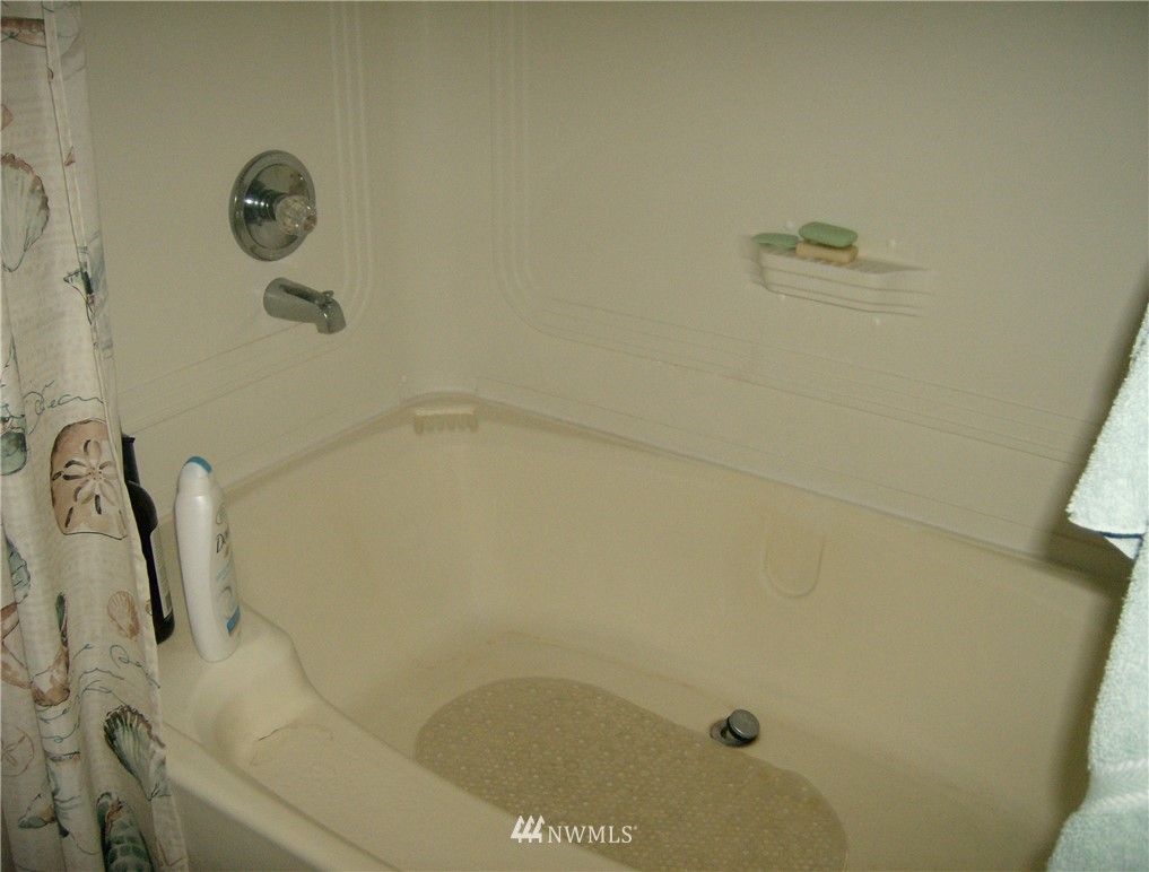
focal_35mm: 36
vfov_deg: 39.9
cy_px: 436
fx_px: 1200
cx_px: 574
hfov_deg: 51.2
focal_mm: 6
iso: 200
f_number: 2.8
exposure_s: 1/60
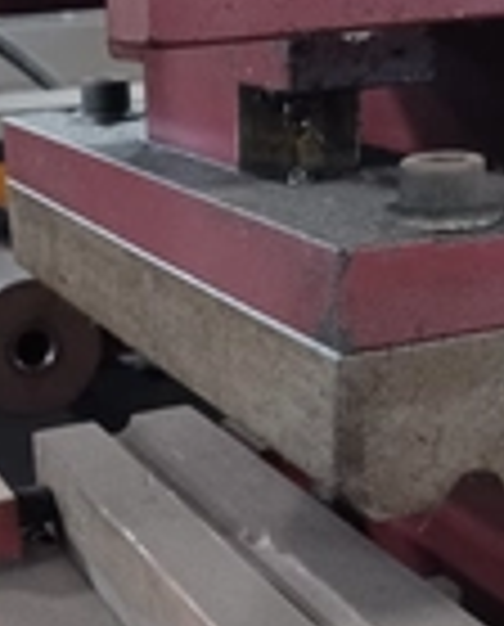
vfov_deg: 26.4
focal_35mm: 70
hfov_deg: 21.8
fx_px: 1300
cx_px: 148
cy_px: 522
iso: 1600
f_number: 1.8
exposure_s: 1/16.7
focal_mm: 4.6
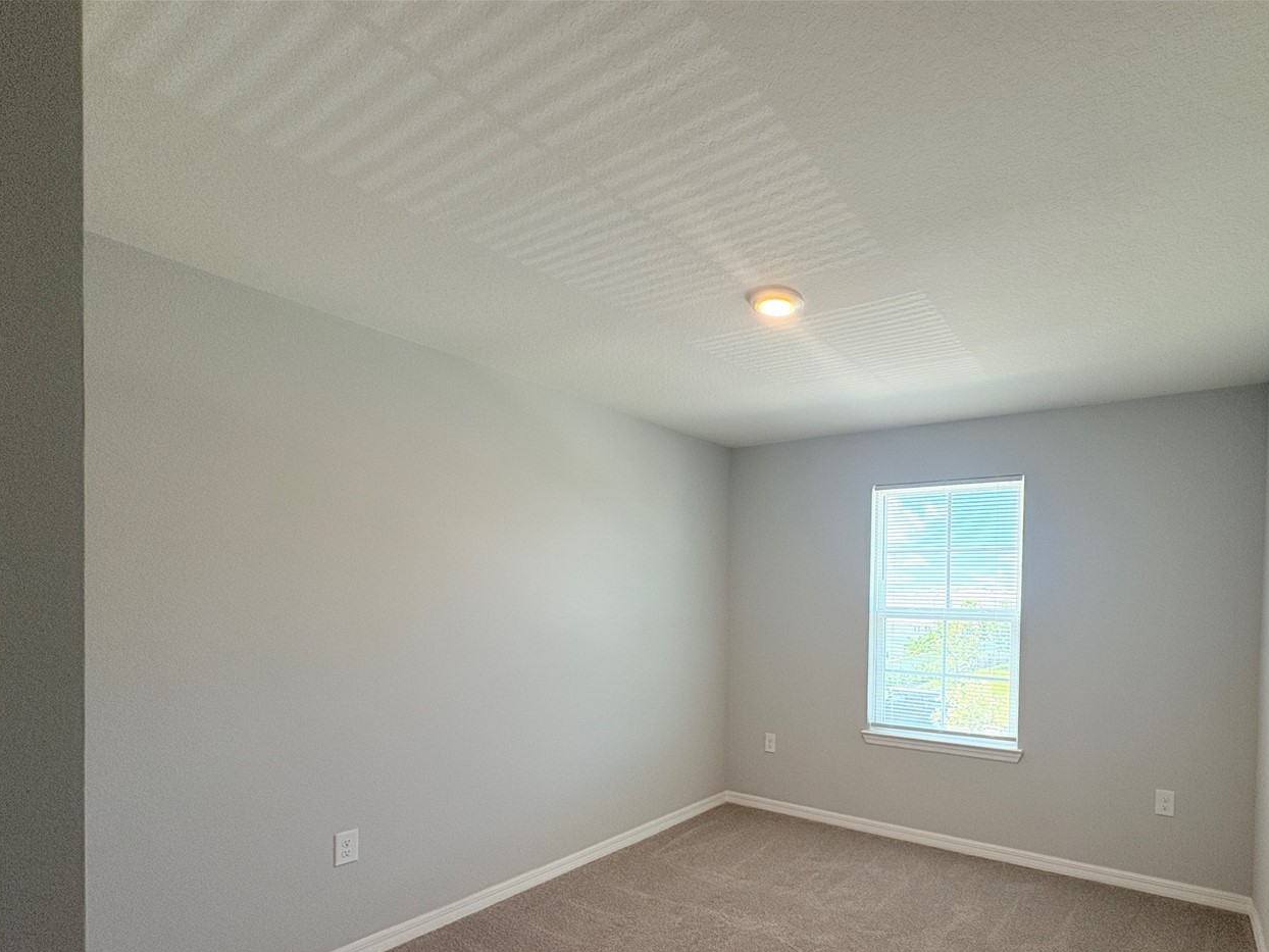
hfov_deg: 86.1
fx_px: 660
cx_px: 790
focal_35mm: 18
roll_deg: -0.4
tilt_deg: -0.4
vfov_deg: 70.1
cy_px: 611
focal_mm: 2.22
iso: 100
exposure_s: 1/132
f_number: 2.2
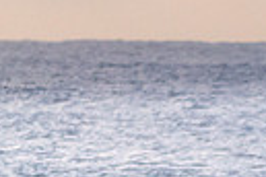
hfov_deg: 1.5
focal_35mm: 1387
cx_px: -163
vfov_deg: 1.0
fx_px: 10248
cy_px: 380
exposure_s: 1/1250
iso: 640
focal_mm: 200
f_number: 5.6
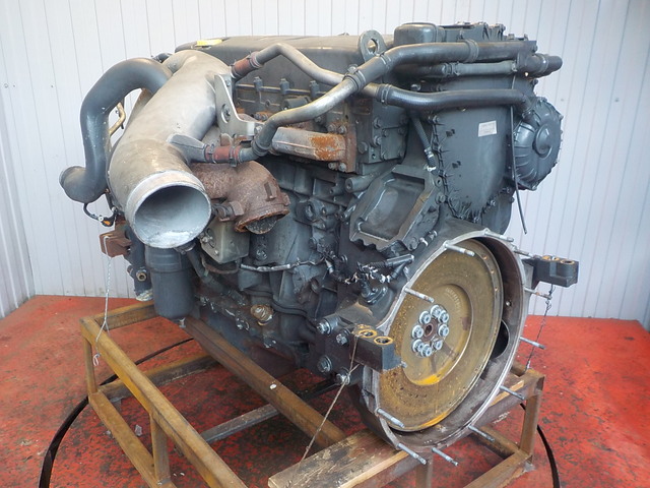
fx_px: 563
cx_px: 325
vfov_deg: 46.8
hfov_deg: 60.0
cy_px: 244
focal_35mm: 30
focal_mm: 4.1
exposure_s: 1/30
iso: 180
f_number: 3.3
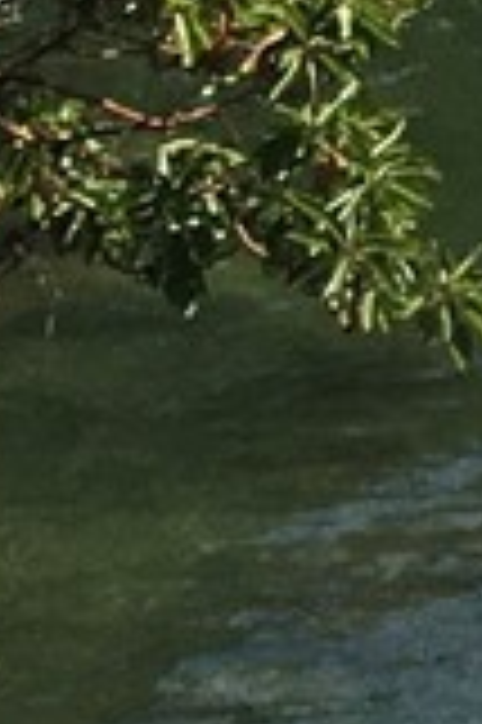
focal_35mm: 300
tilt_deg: -2.5
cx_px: 3392
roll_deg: +0.3
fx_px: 6038
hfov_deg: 3.6
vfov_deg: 6.4
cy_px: -1237
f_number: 2.2
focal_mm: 4.15
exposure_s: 1/1304
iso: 25
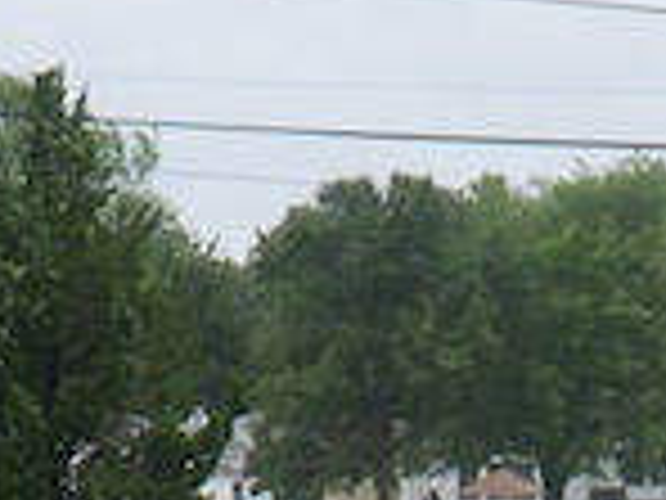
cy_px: 874
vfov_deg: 3.2
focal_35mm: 463
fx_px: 8908
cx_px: 540
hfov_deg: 4.3
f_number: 4.2
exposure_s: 1/250
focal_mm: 18.9
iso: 100
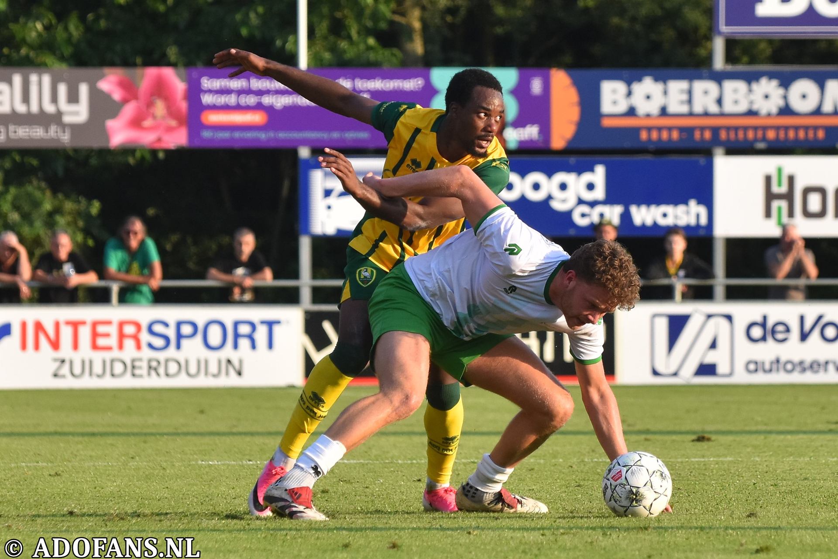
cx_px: 419
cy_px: 280
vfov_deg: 5.2
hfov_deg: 7.8
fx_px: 6110
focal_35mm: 262
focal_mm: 175
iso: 450
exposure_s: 1/1000
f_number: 4.5
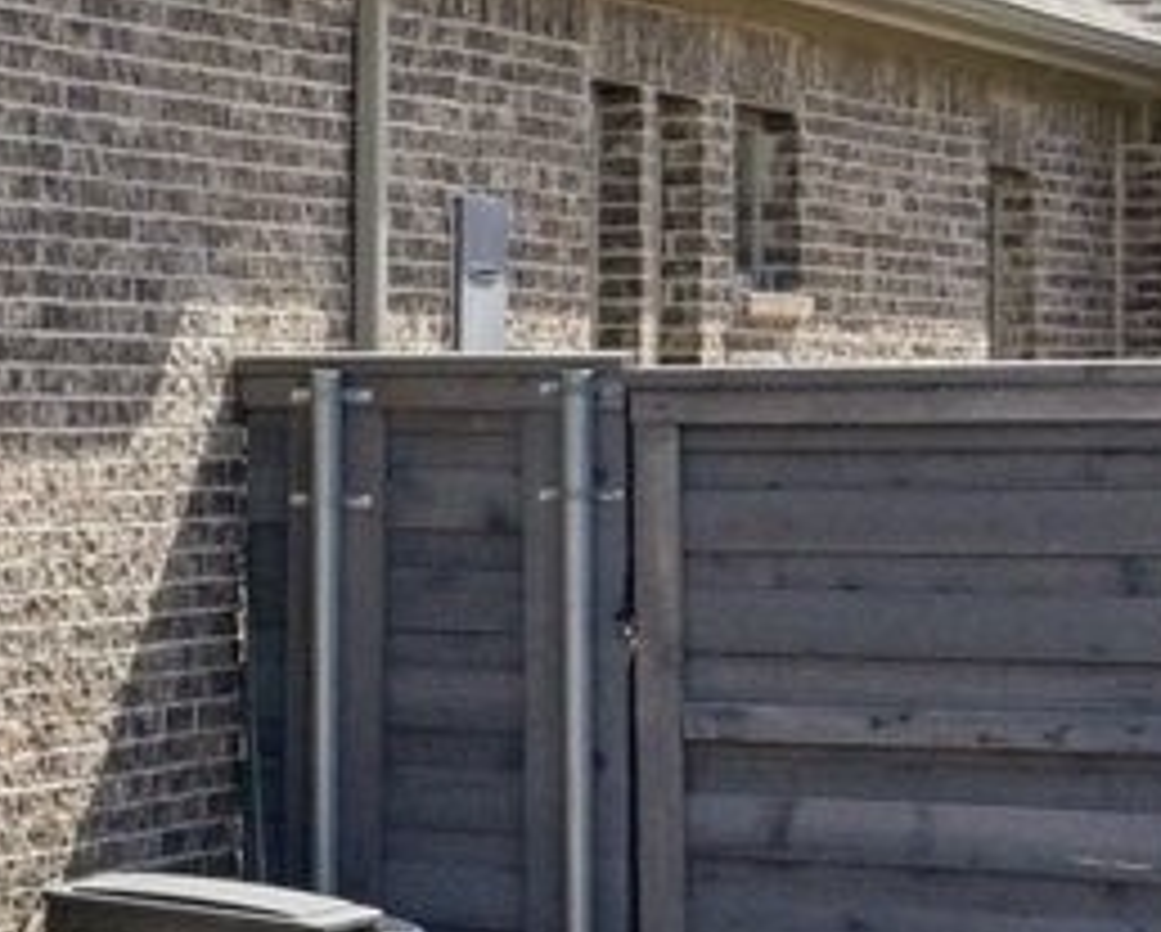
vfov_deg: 11.5
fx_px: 4610
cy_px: 367
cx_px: -3312
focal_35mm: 134
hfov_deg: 8.4
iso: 400
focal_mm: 18
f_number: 8
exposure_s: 1/1000
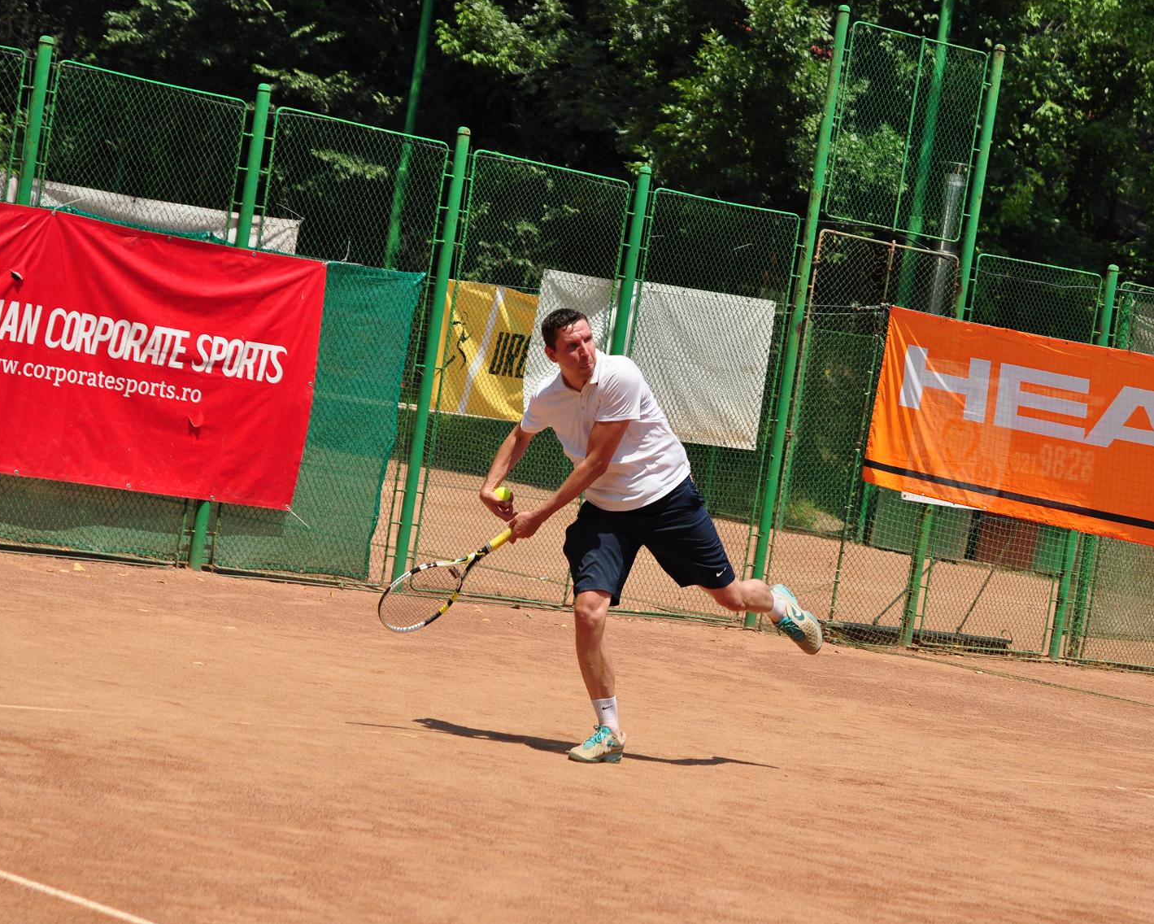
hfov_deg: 16.2
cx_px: 647
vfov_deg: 13.0
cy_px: 462
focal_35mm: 119
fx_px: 4065
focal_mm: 70
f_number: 4
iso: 200
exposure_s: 1/1250
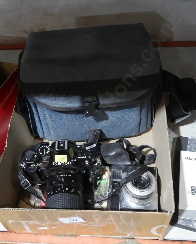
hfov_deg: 37.3
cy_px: 121
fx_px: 290
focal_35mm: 40
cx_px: 97
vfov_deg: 45.8
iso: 1250
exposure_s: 1/60
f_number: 4.1
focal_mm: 19
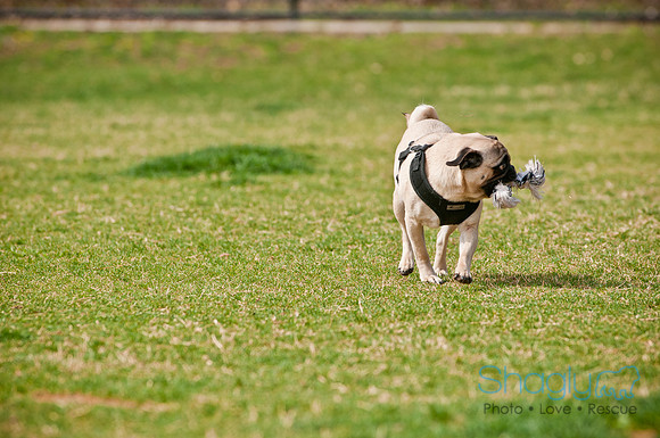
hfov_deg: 6.9
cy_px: 219
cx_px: 330
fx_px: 5492
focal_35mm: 300
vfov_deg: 4.6
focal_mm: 200
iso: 200
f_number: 5
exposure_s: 1/800
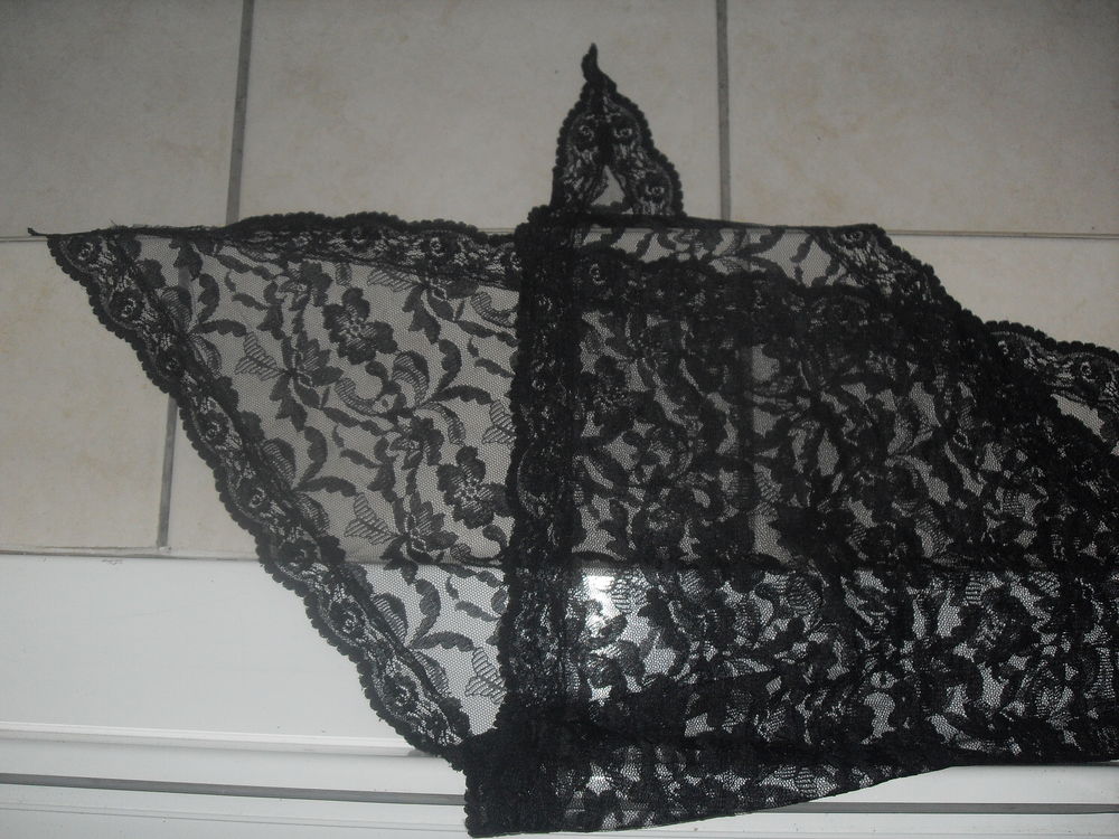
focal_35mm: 37
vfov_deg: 38.7
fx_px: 1196
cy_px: 420
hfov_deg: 50.1
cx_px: 560
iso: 100
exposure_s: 1/45
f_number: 2.8
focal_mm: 6.3
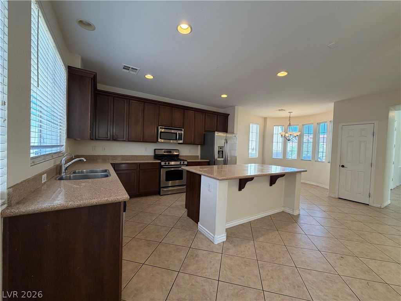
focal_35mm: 14
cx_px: 200
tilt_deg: -1.1
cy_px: 150
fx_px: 162
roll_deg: -1.9
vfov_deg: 85.7
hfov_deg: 102.1
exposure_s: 1/120
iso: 200
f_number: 2.2
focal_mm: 2.22
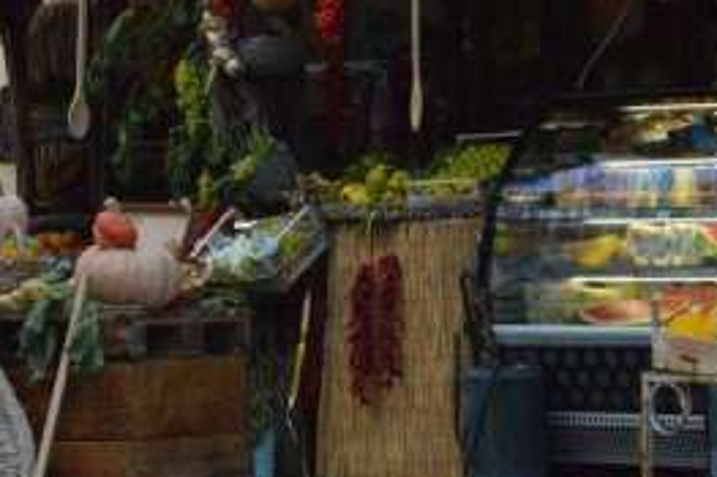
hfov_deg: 9.7
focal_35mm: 213
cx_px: 256
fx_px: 4239
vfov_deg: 6.4
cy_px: 25
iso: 6400
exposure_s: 1/250
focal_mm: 70
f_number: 11
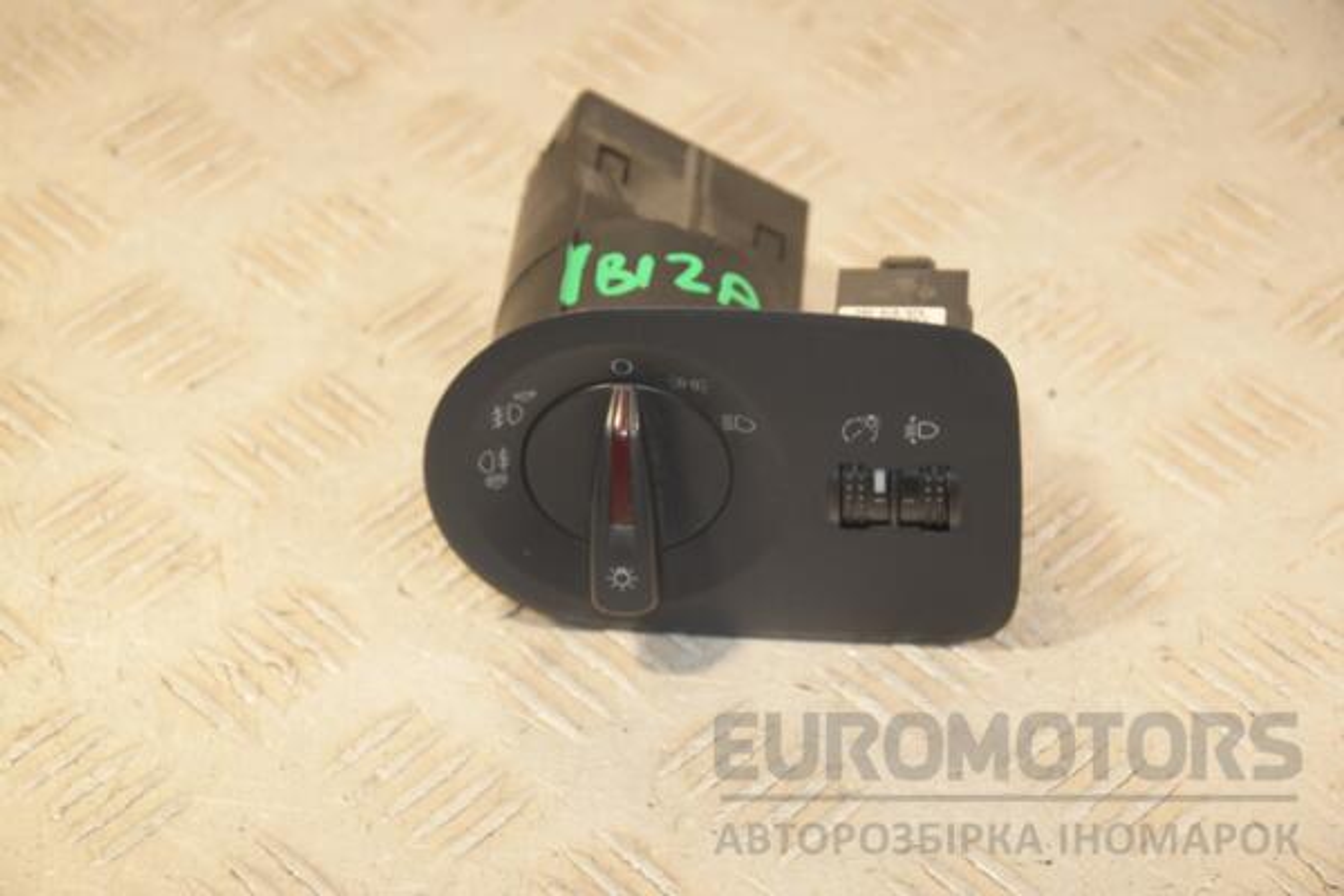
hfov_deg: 17.1
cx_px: 672
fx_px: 4480
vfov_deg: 11.4
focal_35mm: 120
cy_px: 448
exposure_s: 1/200
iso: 800
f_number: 6.3
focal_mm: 80
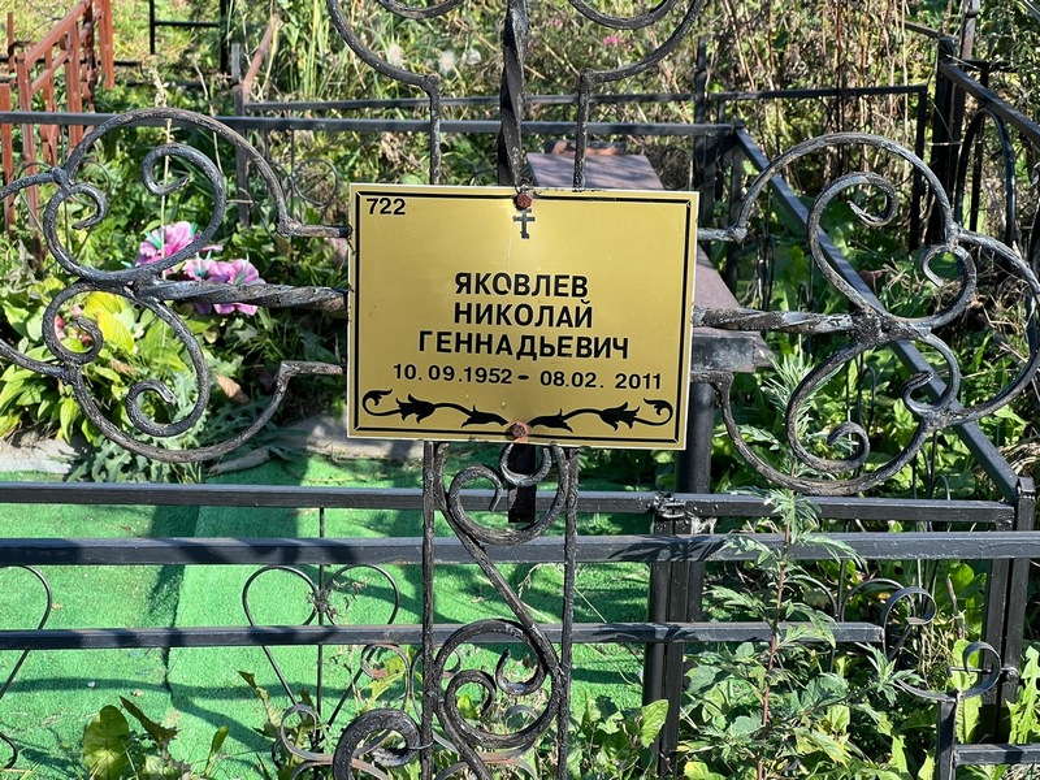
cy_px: 390
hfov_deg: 25.3
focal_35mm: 77
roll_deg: +1.1
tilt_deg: -20.3
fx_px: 2313
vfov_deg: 19.1
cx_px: 520
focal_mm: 9
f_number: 2.8
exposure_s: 1/197
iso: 32
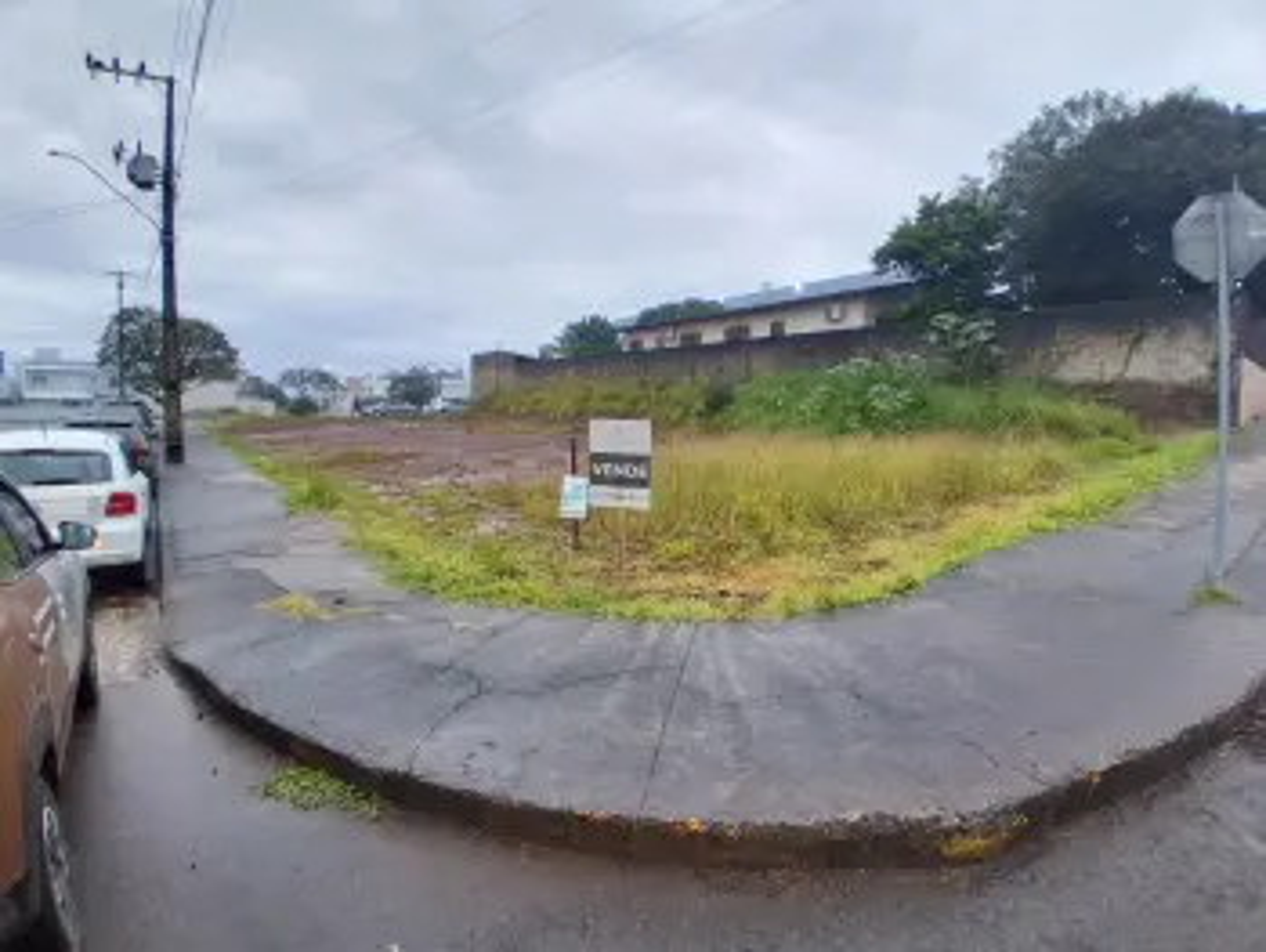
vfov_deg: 74.8
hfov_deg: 91.0
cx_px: 633
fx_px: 622
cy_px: 476
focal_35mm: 17
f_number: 2.2
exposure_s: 1/60
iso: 125
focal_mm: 1.4
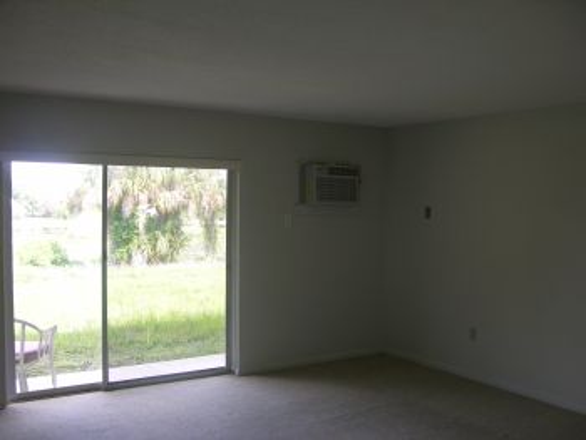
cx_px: 293
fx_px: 593
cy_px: 220
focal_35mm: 35
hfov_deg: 52.6
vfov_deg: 40.7
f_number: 2.8
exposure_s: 1/39.9
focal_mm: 8.9
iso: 50
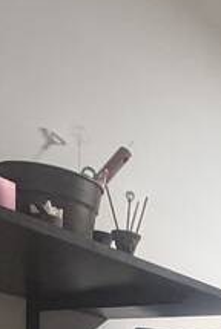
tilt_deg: -1.1
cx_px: 473
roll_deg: -1.8
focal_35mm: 73
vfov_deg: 22.7
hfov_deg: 14.6
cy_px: 490
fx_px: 670
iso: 500
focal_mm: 2.22
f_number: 2.2
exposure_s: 1/60
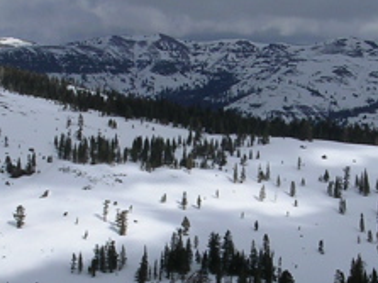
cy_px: 198
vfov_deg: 13.5
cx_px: 244
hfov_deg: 18.0
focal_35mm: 109
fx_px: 1190
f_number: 5.6
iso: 50
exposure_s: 1/1100
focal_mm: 5.8
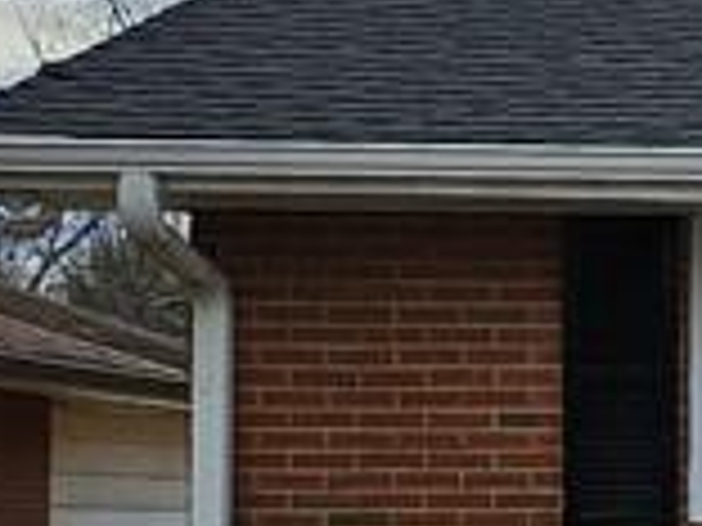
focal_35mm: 158
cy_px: 544
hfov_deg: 10.1
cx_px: 1912
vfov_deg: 9.3
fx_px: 3204
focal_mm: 5
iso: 50
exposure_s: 1/1659
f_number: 1.8
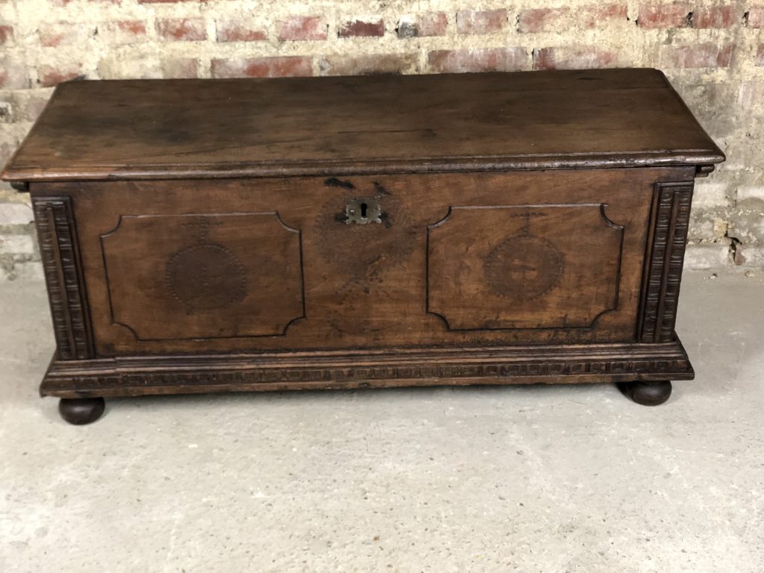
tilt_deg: -27.2
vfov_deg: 28.0
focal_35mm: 52
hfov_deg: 36.8
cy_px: 286
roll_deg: +2.3
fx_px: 1148
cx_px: 382
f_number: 2.4
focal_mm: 6
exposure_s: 1/17
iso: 160
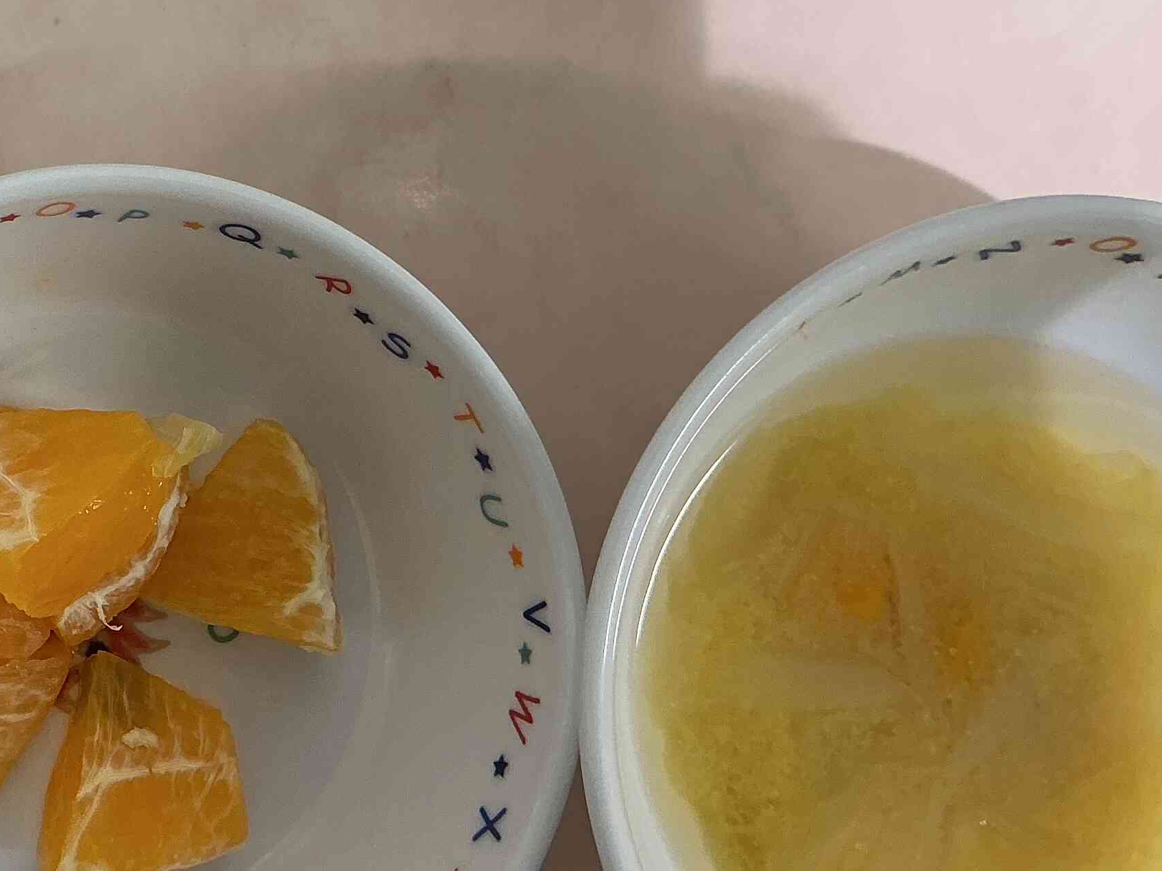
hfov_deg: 26.3
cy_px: 262
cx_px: -62
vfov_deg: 21.2
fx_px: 2316
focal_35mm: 69
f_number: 1.8
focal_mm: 3
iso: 40
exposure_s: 1/60
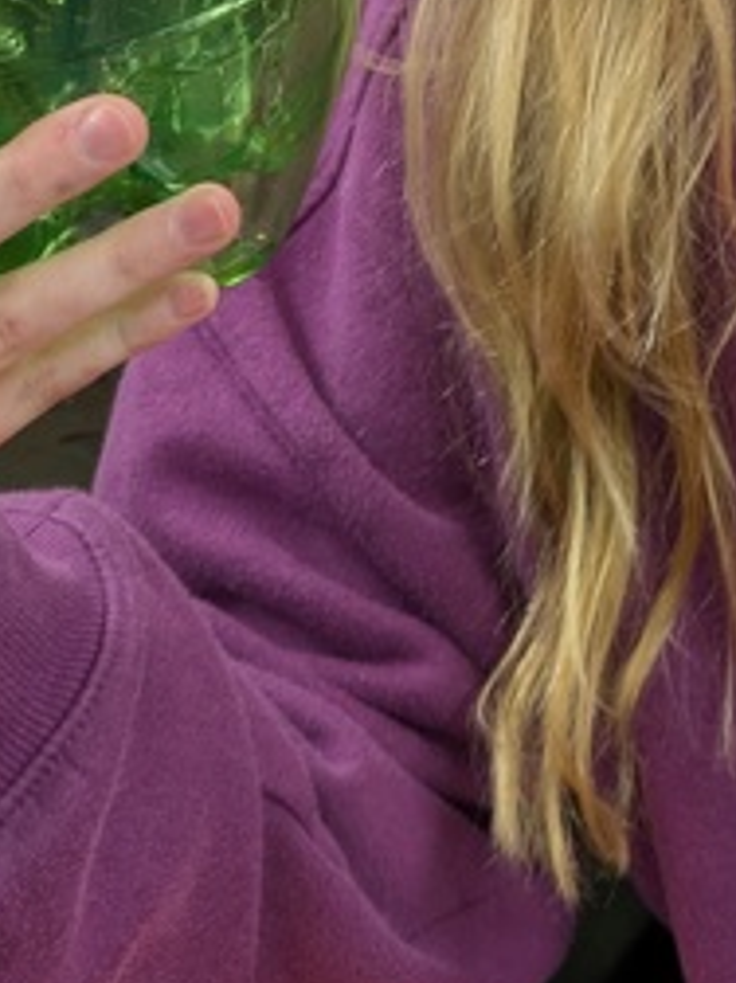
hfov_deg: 14.1
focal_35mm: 102
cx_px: 844
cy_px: -591
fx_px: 2894
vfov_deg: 17.0
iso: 413
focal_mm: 5.43
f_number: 1.89
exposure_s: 1/120
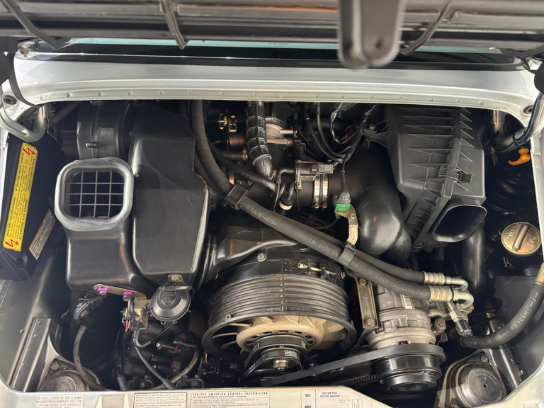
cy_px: 204
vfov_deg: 56.8
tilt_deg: -51.5
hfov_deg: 71.6
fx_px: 377
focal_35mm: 24
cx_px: 272
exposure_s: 1/33
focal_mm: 6.76
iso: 800
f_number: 1.78
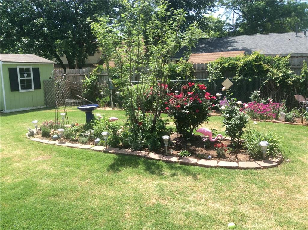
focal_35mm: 33
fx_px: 293
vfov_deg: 42.8
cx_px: 154
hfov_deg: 55.4
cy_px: 115
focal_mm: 3.3
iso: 32
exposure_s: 1/590
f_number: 2.4
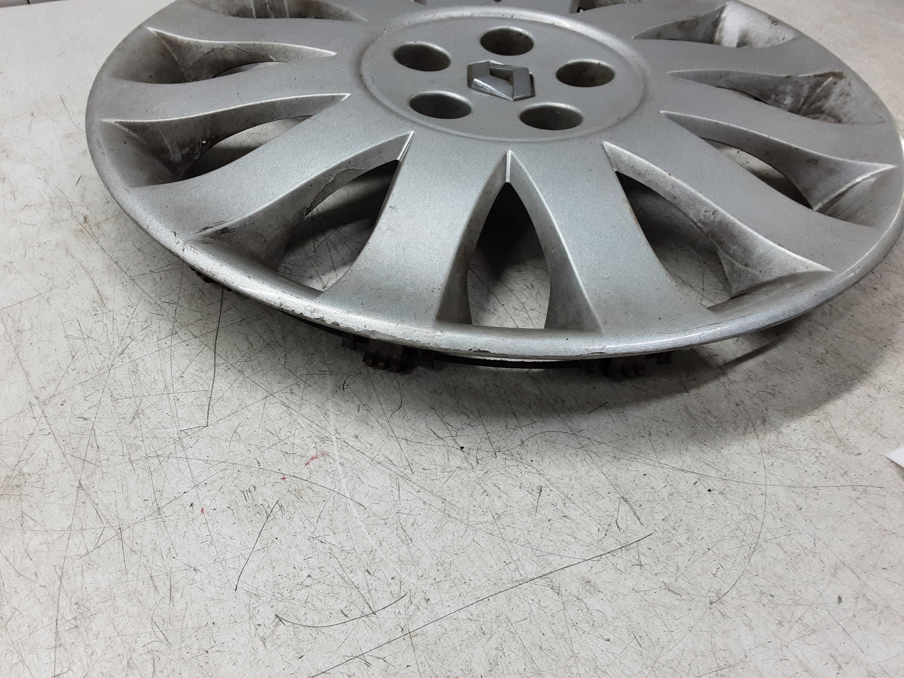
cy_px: 339
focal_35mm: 27
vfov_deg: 51.4
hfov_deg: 65.3
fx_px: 705
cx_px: 452
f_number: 1.9
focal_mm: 2.91
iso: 64
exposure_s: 1/50
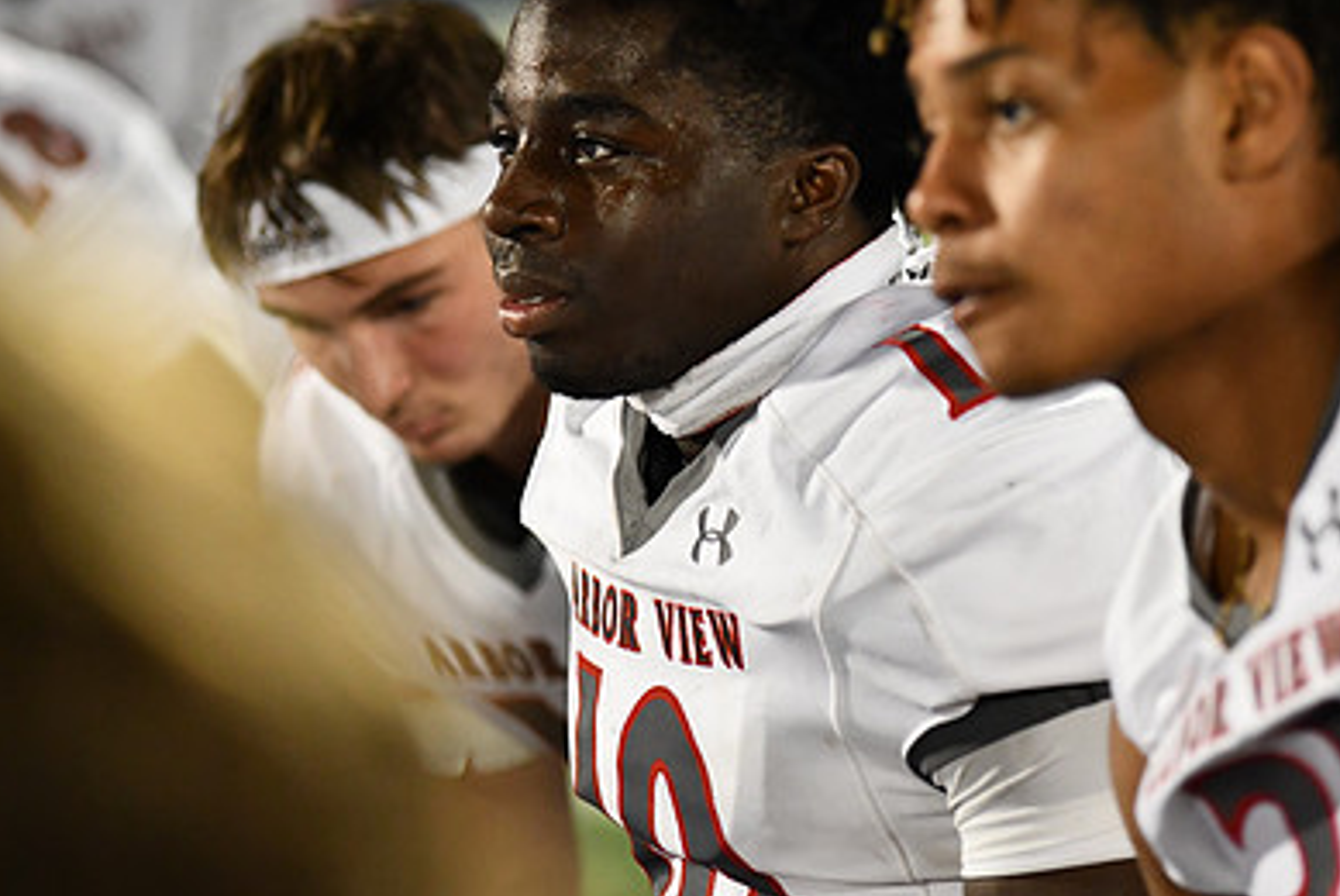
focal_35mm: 246
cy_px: 322
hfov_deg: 8.4
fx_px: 9163
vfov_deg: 5.6
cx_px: 768
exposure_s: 1/1250
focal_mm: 165
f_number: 2.8
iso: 4000
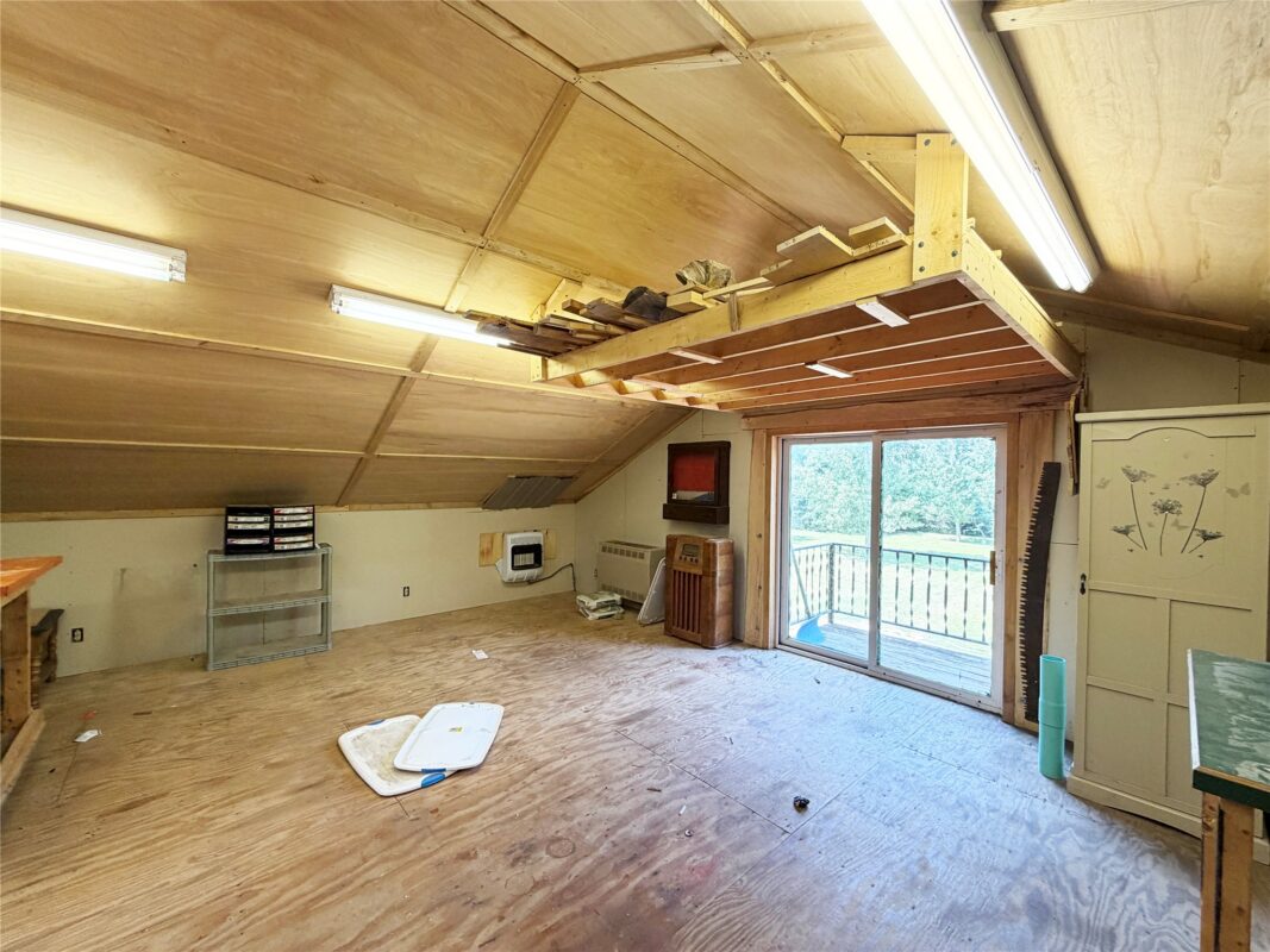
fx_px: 514
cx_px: 635
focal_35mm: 14
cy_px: 476
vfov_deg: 85.7
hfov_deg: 102.1
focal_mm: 2.22
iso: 125
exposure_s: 1/120
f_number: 2.2
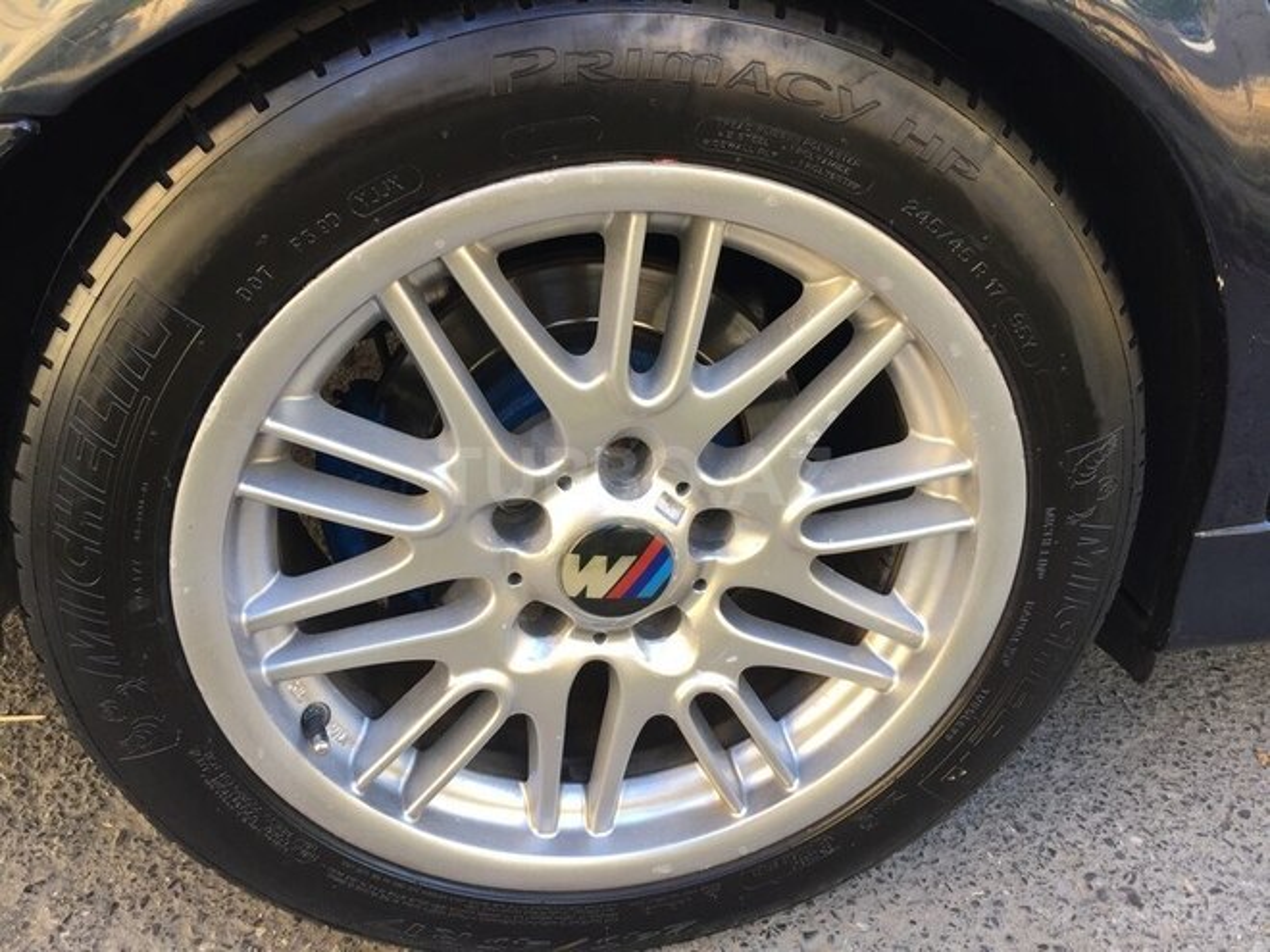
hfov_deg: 61.7
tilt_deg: -30.7
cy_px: 476
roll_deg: -2.9
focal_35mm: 29
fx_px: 1064
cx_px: 635
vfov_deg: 48.2
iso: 50
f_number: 2.2
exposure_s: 1/100
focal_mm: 4.15
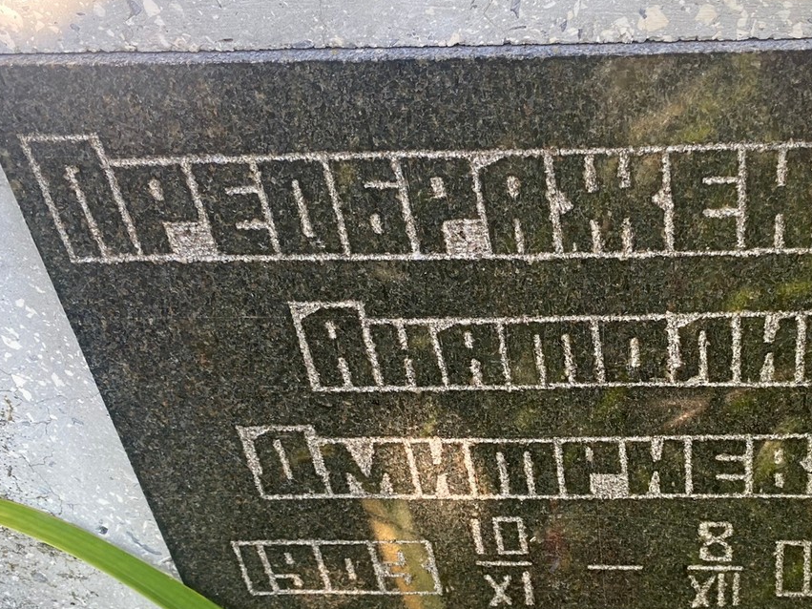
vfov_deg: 32.6
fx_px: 1032
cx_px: 649
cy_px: 402
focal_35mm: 44
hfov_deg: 41.1
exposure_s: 1/122
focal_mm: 4.25
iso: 40
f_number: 1.8
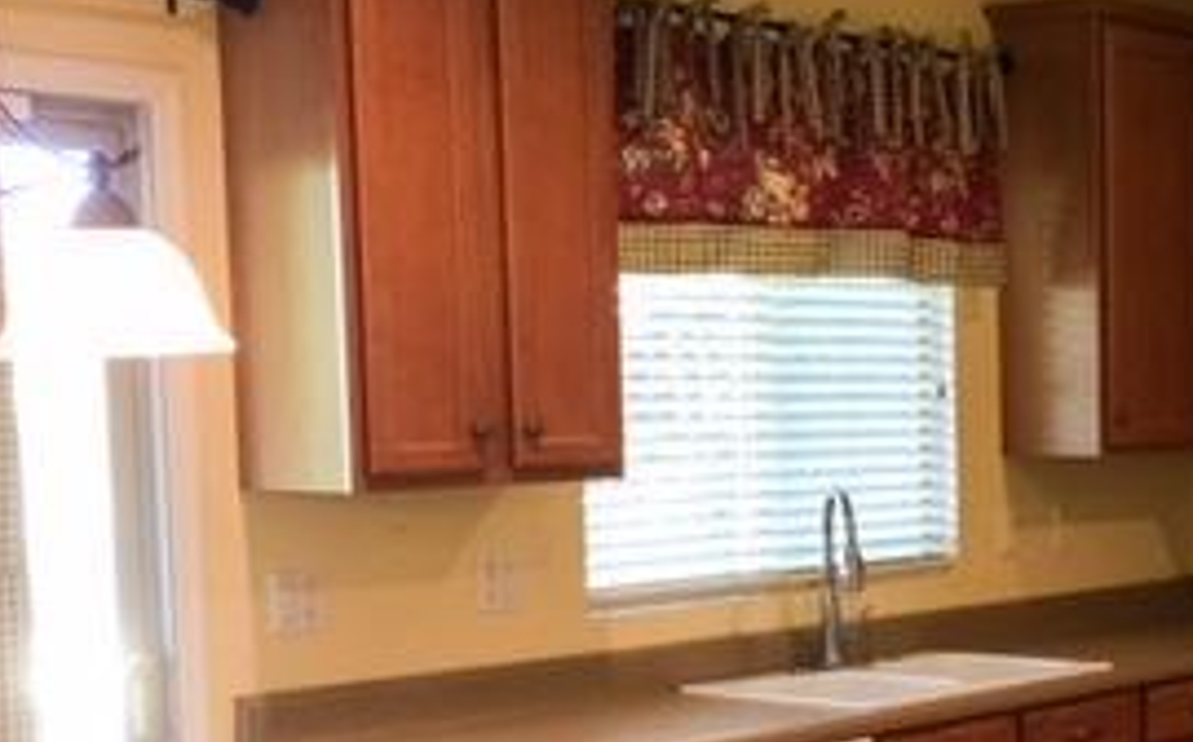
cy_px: 610
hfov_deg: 26.8
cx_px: 1184
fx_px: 2370
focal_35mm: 73
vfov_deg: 17.6
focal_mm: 4.15
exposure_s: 1/15
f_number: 2.2
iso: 64
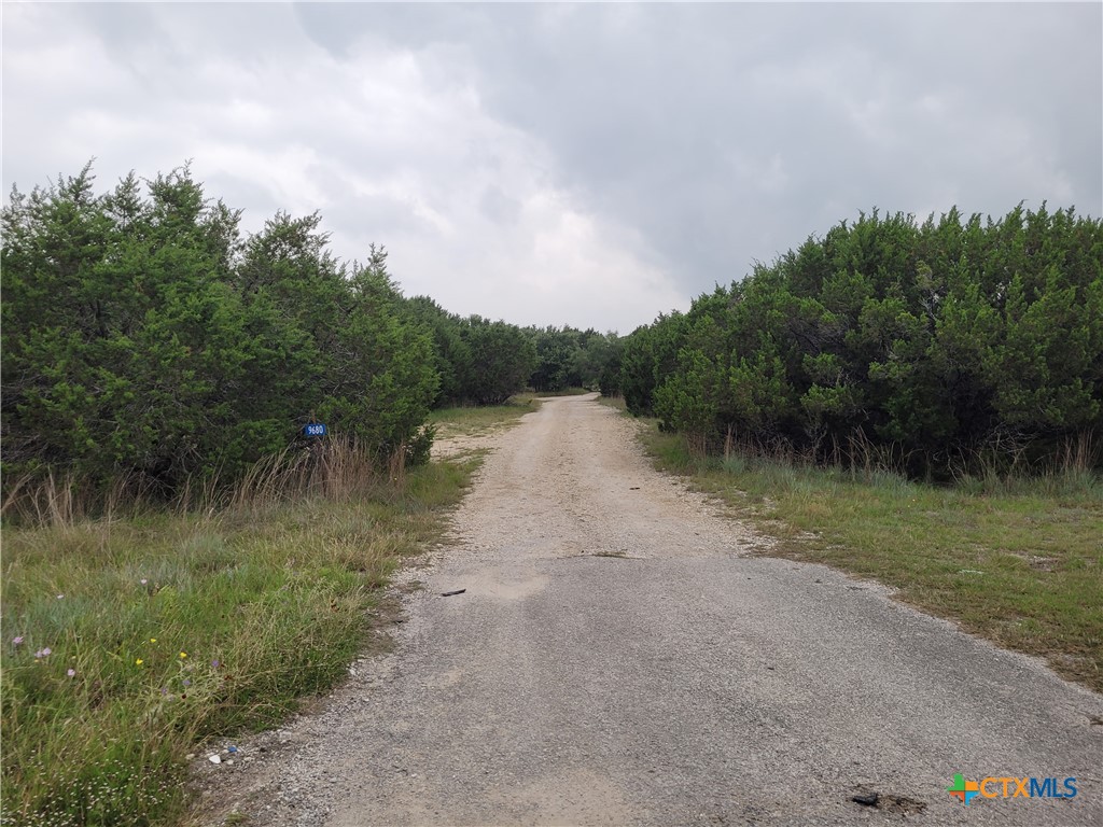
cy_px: 414
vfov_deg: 53.1
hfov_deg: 67.3
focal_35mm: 26
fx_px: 828
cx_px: 552
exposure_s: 1/120
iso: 64
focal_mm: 5.4
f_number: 1.8
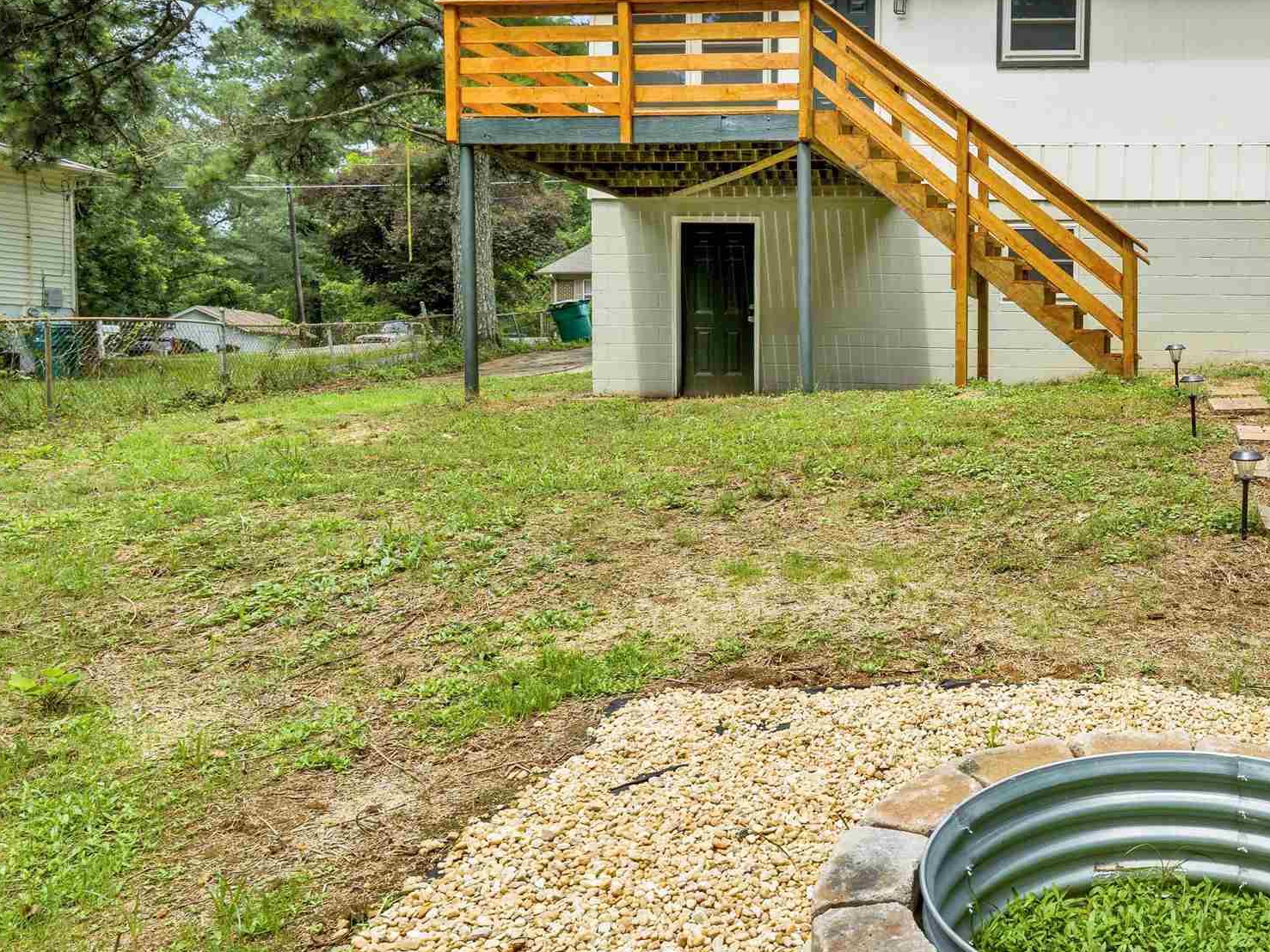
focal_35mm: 32
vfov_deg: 44.1
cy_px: 445
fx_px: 1174
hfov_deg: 51.8
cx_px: 1079
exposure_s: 1/500
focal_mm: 16
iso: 100
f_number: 5.6
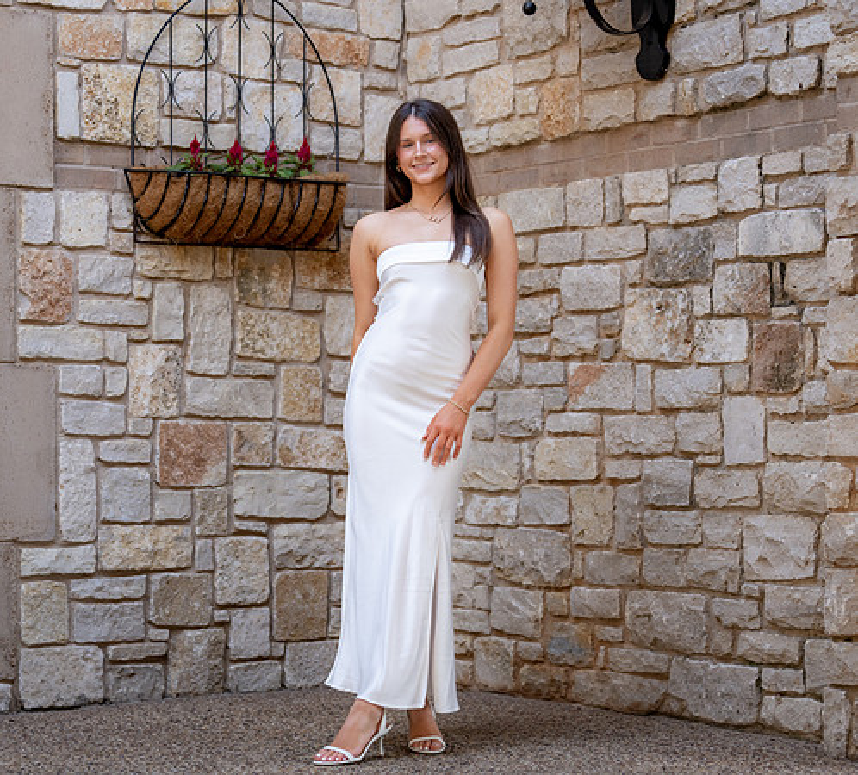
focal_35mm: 92
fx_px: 2464
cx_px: 409
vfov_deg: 17.9
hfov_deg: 19.8
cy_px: 420
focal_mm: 70
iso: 400
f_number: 2.8
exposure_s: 1/320
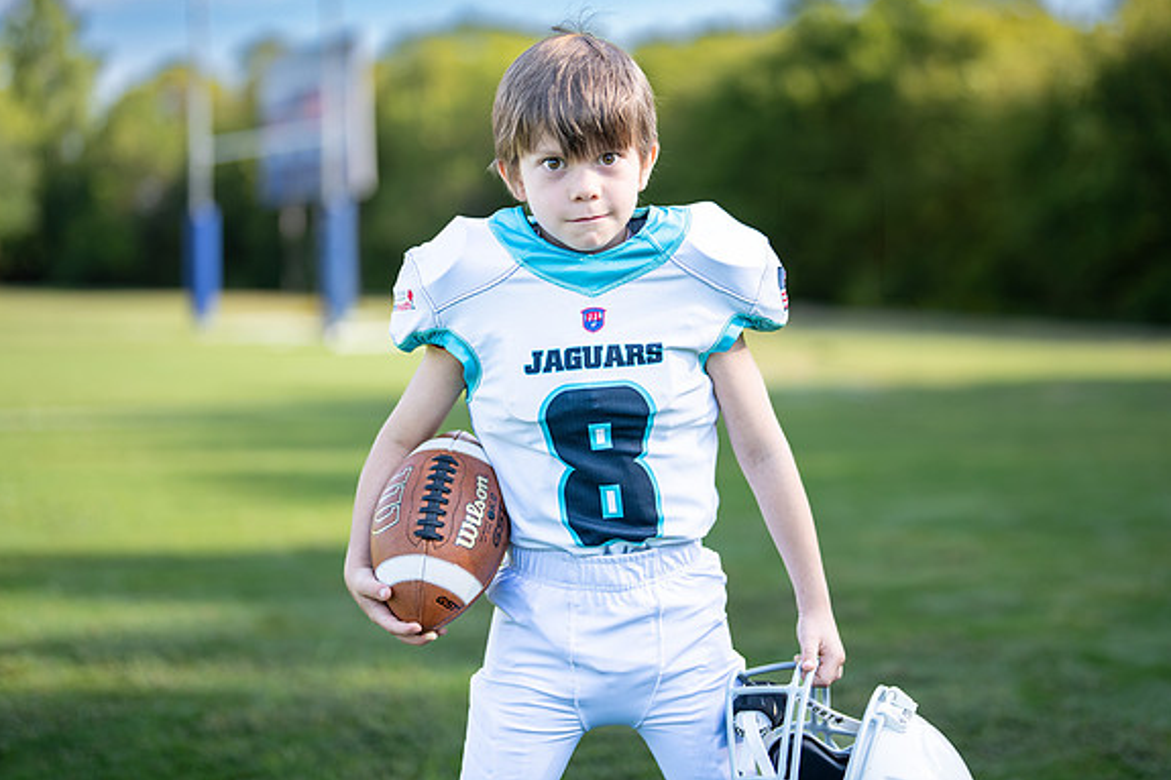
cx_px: 632
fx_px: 1951
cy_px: 321
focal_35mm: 60
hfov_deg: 33.4
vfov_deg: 22.6
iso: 100
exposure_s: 1/2000
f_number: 1.2
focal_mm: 50
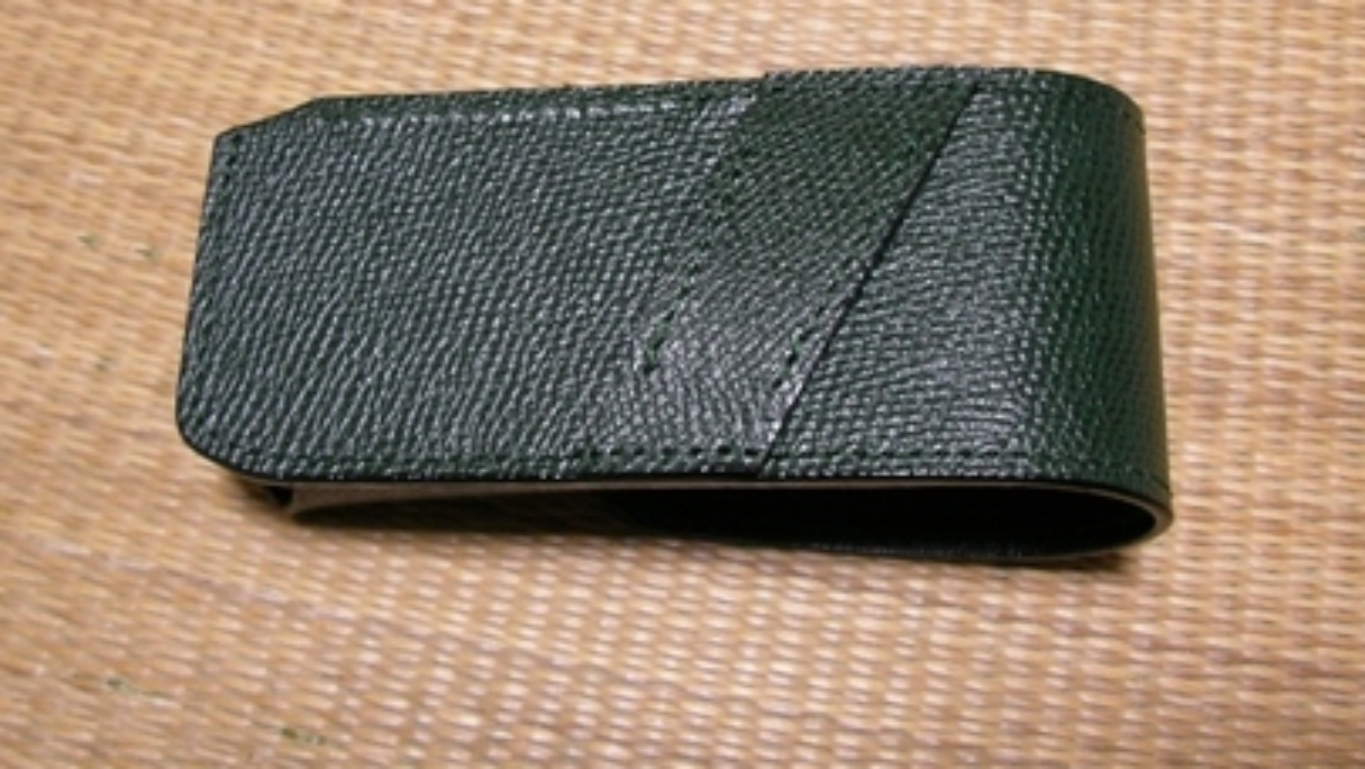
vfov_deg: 25.8
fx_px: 1665
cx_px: 634
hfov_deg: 44.5
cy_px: 251
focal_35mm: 46
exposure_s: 1/6.8
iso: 100
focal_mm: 6
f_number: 2.9
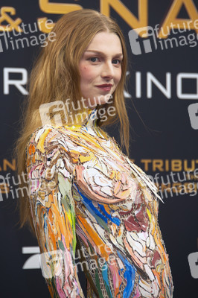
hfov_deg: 6.5
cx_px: 99
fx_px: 1735
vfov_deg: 9.8
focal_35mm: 210
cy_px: 149
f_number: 5.6
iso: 1000
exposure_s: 1/200
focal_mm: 210
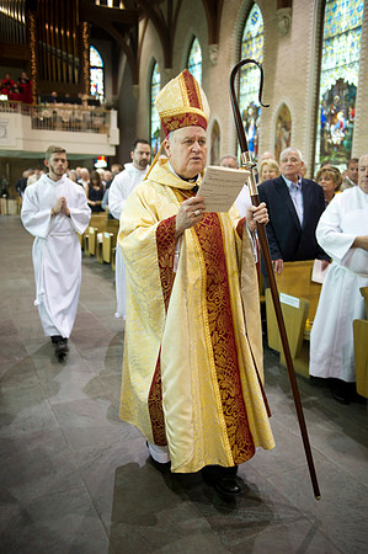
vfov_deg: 58.8
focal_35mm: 32
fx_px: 492
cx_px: 184
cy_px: 277
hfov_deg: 41.0
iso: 2000
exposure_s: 1/80
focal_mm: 32
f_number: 2.8
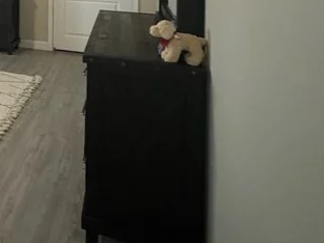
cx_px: -123
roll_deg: +0.3
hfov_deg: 30.2
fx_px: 431
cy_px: -49
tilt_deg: -1.3
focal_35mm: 46
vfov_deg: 27.7
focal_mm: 2.22
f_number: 2.2
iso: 1250
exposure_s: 1/40
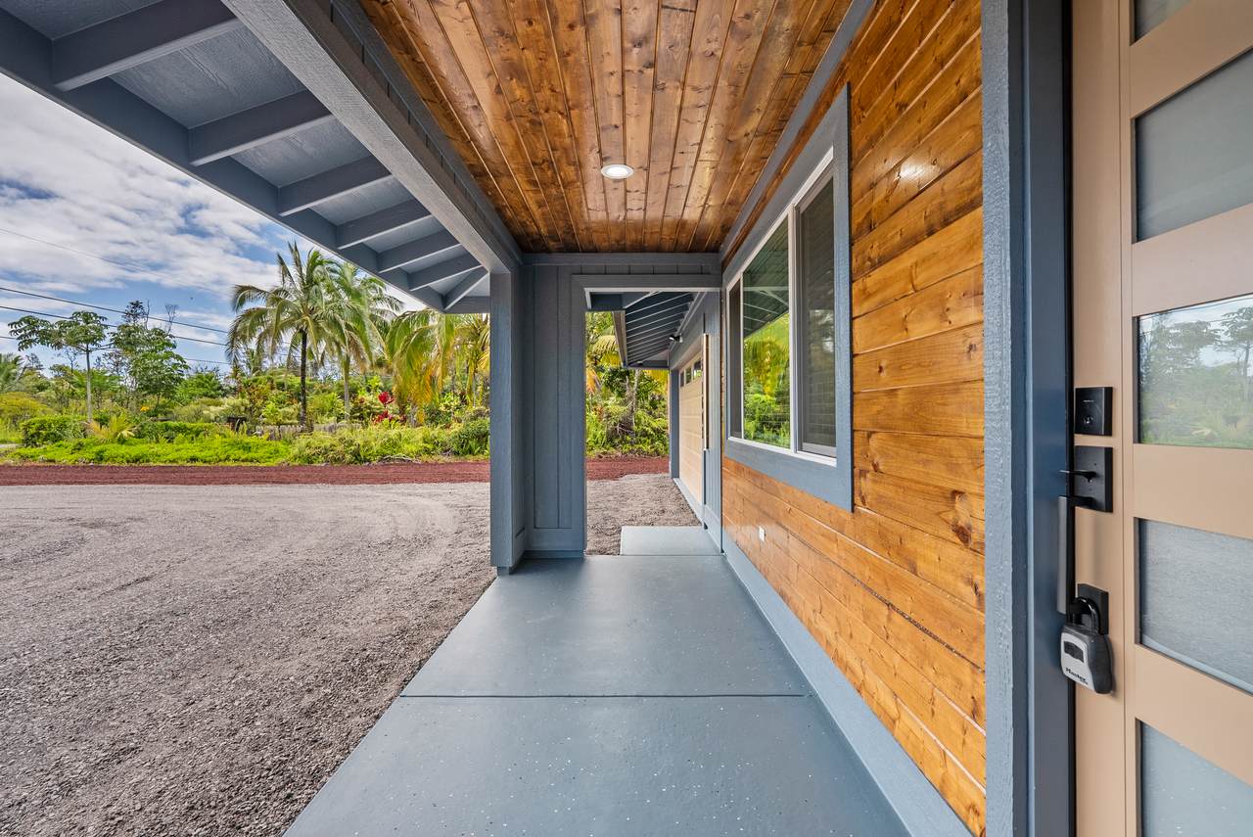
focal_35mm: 16
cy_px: 418
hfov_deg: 96.7
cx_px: 626
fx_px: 557
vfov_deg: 73.8
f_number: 9
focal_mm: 16
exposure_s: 1/200
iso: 200
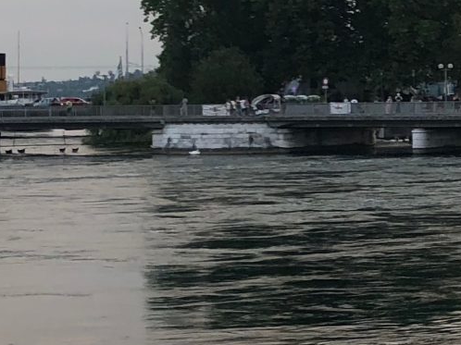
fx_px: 1917
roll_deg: +1.2
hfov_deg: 12.4
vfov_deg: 10.3
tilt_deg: +0.3
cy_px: 71
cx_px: 870
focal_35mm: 144
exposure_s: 1/184
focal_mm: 4
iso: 20
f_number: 1.8
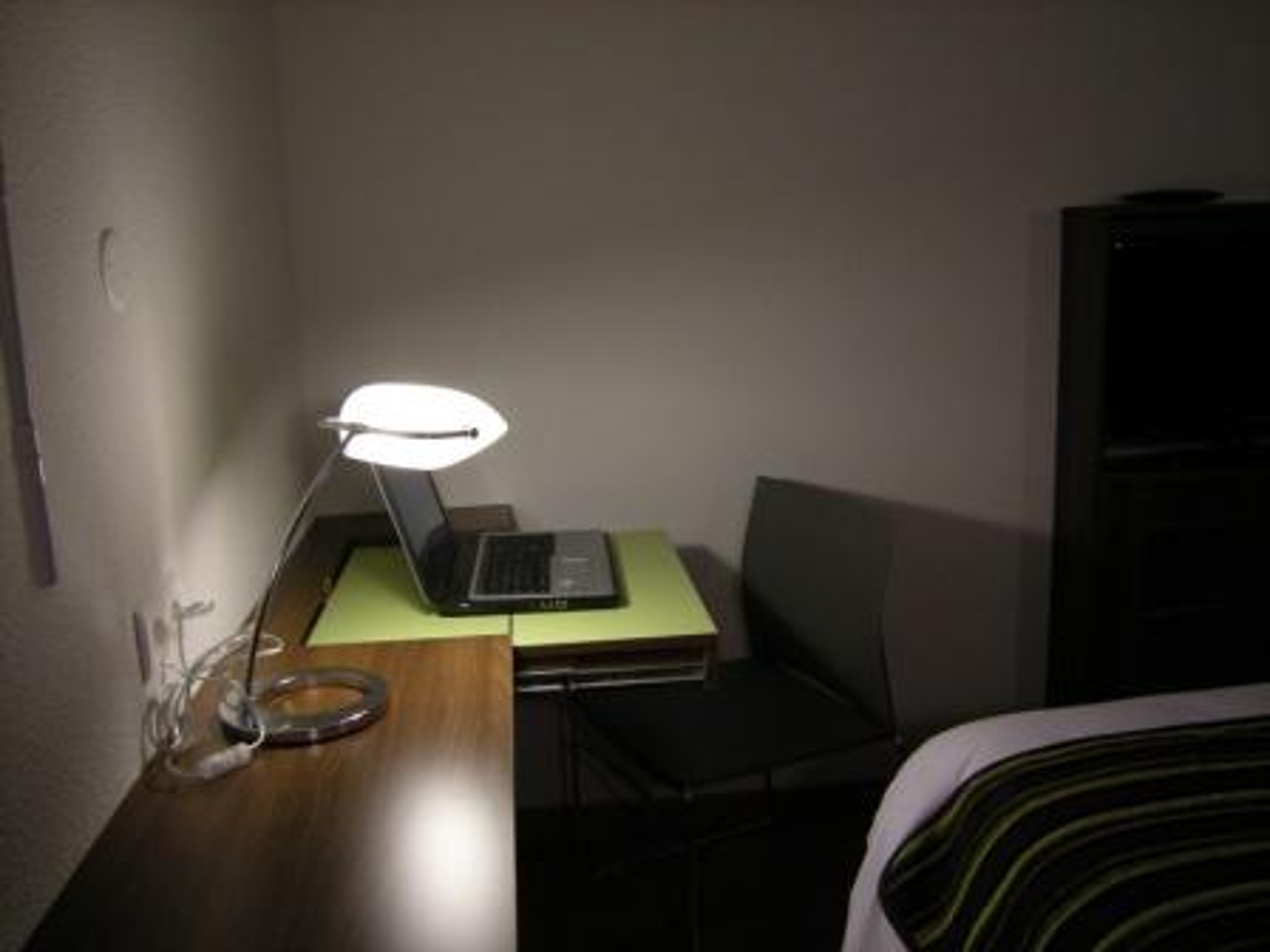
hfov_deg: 58.4
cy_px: 476
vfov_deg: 45.4
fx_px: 1137
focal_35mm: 31
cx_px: 635
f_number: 2.9
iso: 227
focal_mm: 5.3
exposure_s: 1/52.7
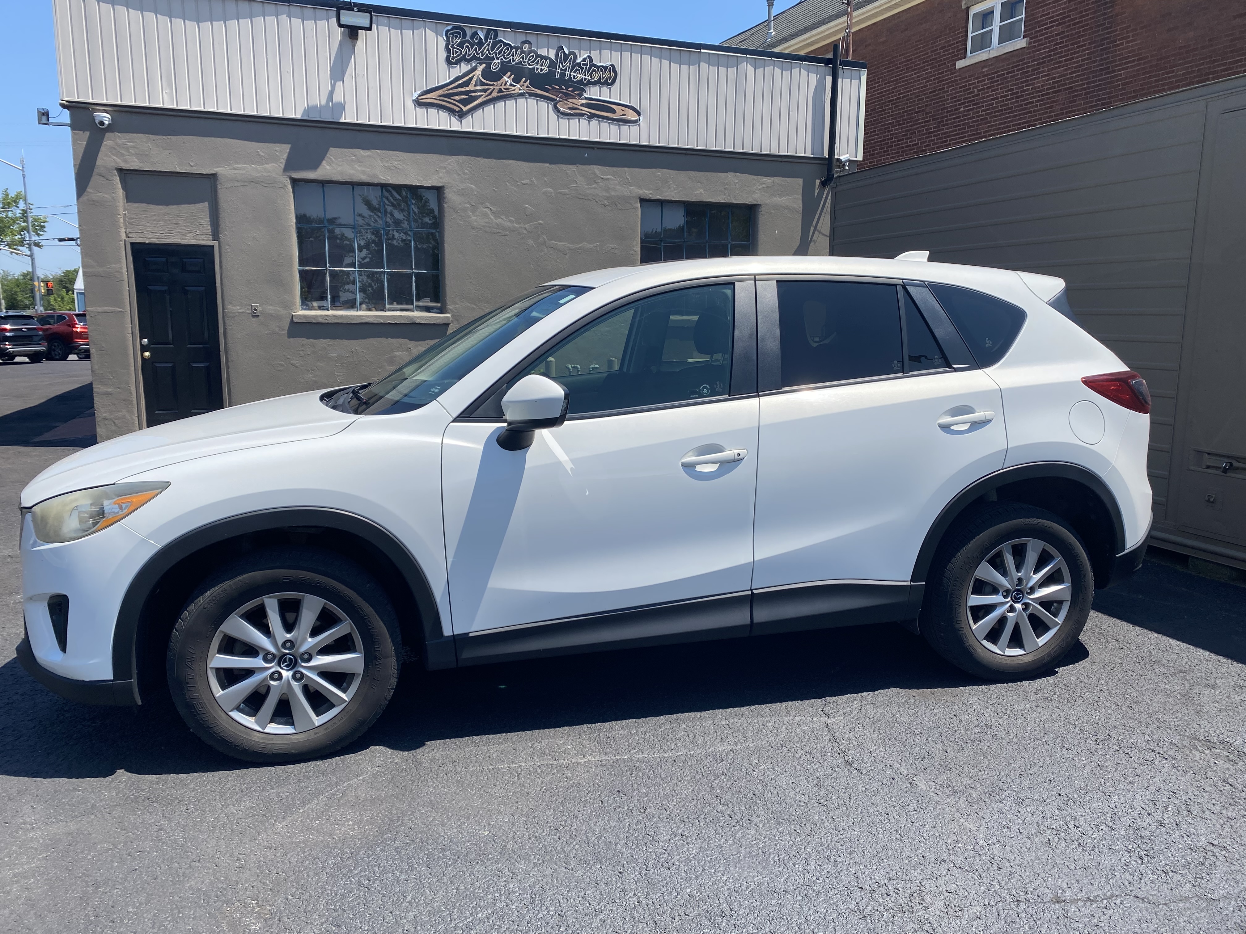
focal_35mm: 26
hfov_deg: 67.3
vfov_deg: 53.1
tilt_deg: -8.7
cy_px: 467
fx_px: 936
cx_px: 623
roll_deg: -1.1
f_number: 1.8
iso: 32
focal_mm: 4.25
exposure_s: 1/2755
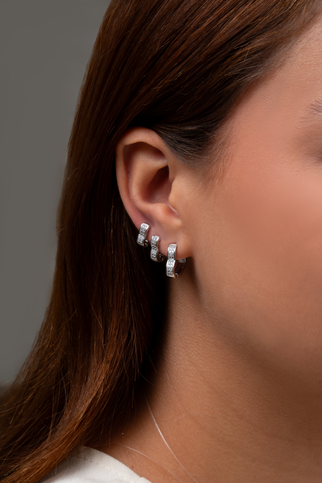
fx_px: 2012
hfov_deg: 9.1
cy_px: 242
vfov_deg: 13.7
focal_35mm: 150
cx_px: 161
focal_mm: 100
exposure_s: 1/80
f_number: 16
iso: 100
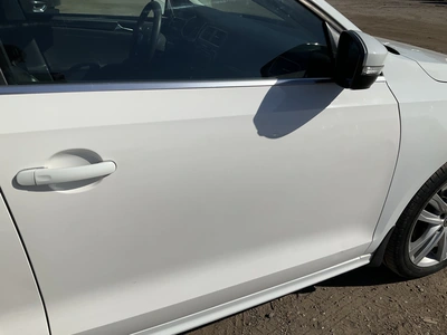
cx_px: 224
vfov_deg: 48.2
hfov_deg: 61.7
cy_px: 168
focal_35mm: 29
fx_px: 374
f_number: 1.8
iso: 25
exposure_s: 1/6536
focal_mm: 3
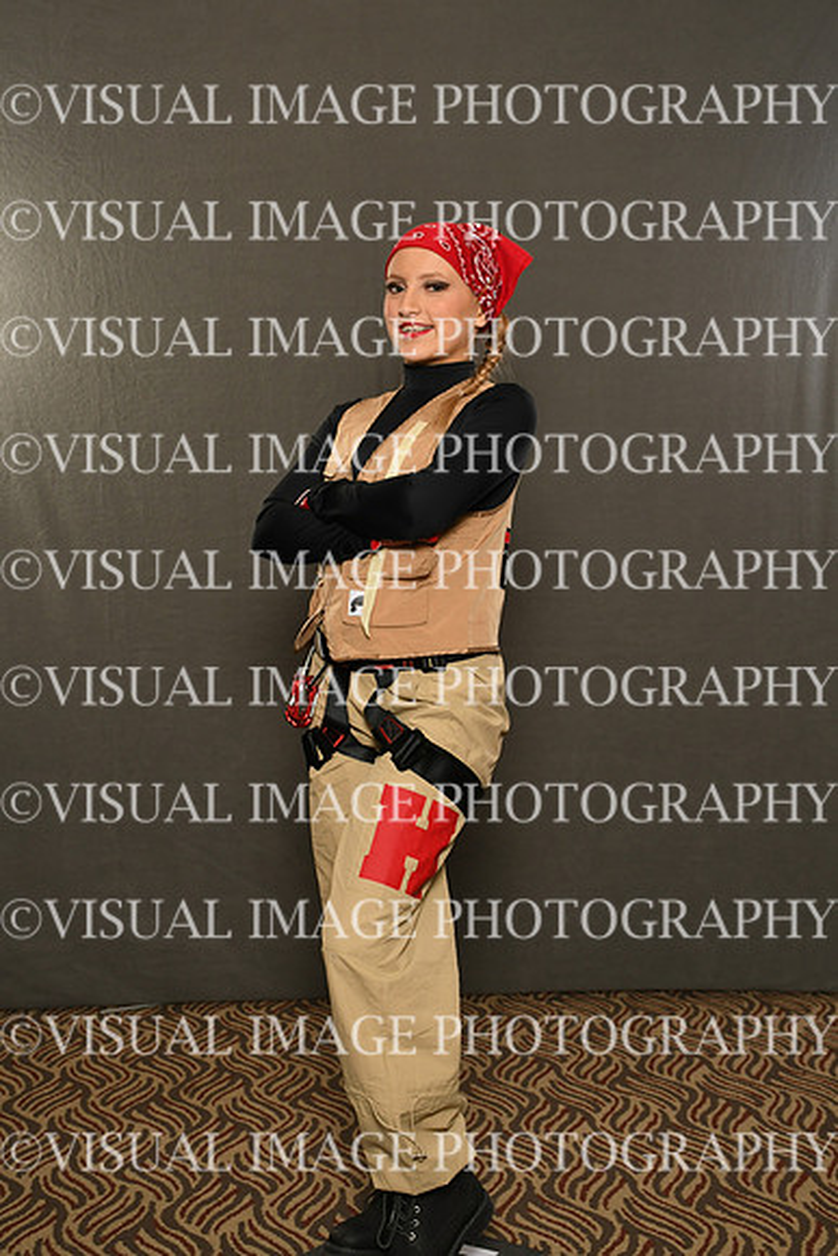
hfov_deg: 23.8
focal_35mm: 57
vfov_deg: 35.0
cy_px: 628
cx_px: 419
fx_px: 1989
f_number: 7.1
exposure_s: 1/200
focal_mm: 38
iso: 500
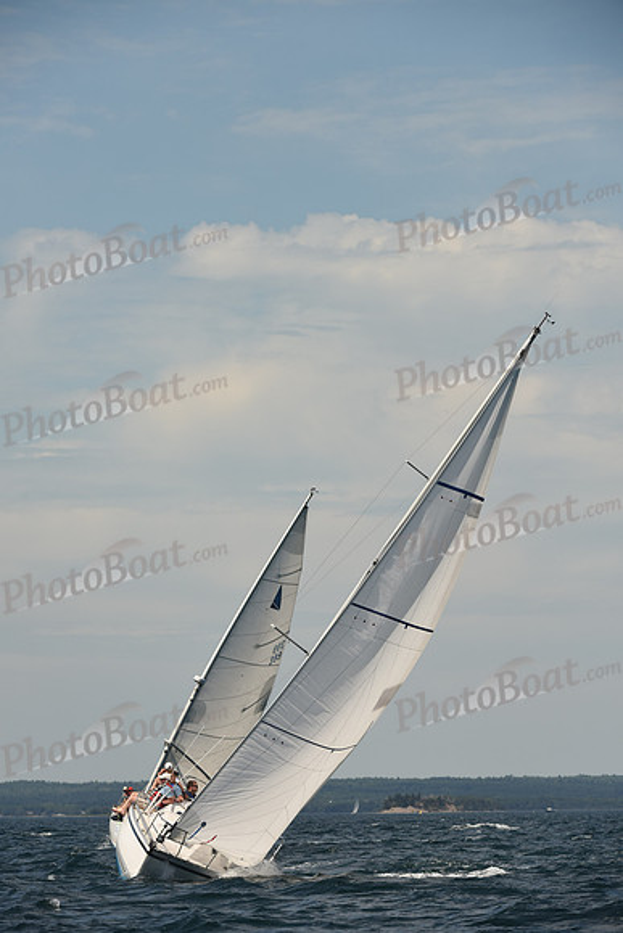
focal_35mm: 220
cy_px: 466
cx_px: 312
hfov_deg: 6.2
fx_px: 5707
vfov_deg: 9.4
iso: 250
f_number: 7.1
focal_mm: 220
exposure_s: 1/1000
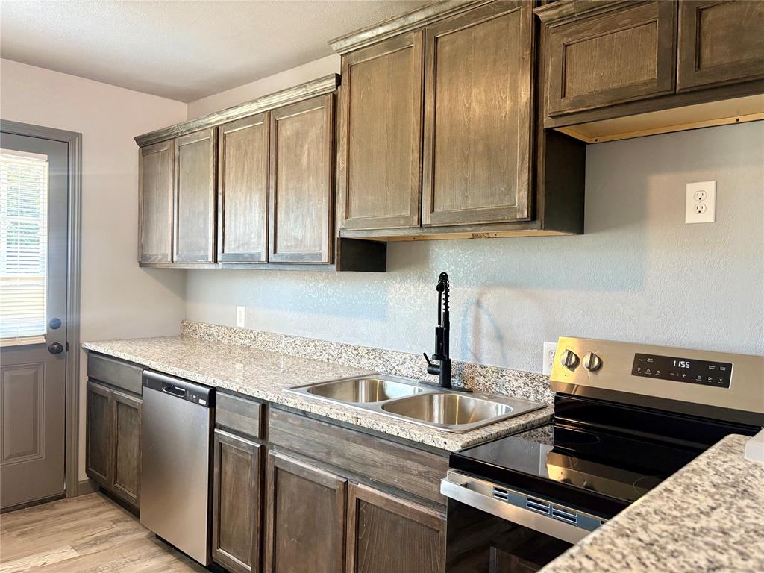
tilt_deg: -0.8
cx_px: 382
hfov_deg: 67.3
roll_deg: -0.5
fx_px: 574
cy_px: 286
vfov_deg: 53.1
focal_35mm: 26
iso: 200
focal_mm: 5.96
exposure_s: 1/60
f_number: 1.6
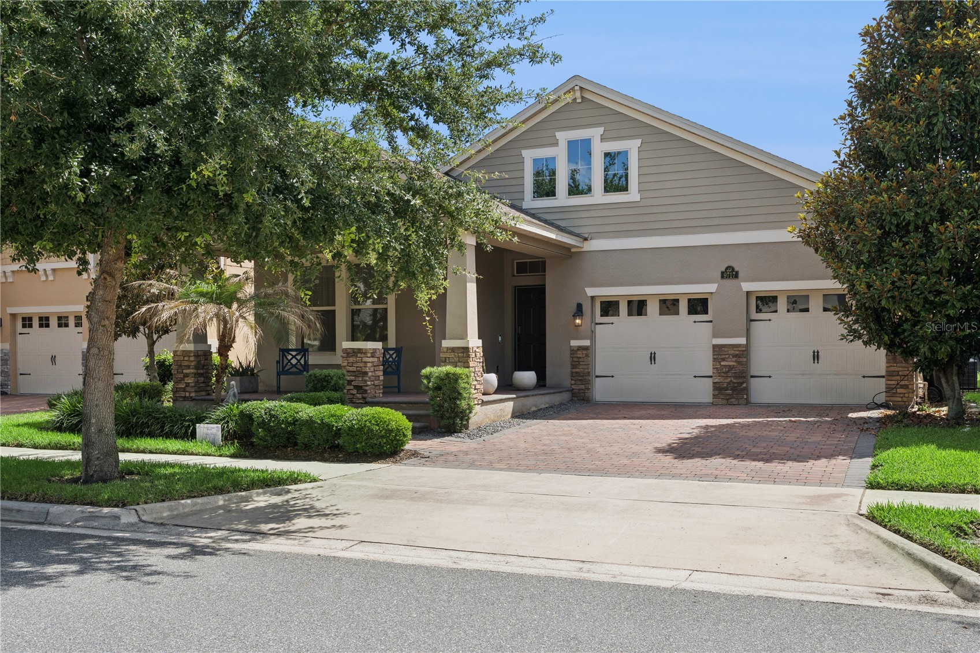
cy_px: 326
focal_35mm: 35
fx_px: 953
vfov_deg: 37.8
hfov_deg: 54.4
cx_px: 490
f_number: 10
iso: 640
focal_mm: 35
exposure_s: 1/1000
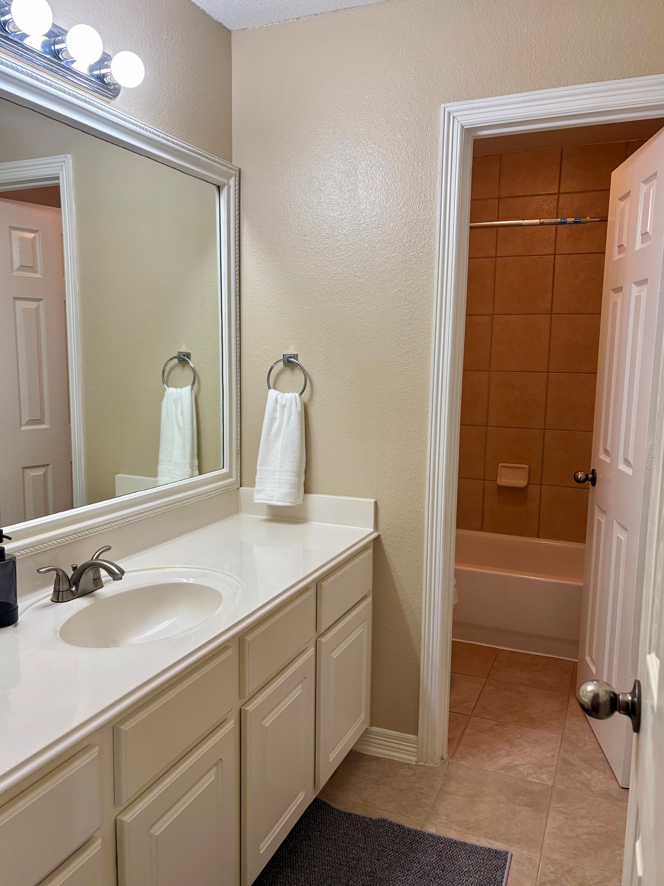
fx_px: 691
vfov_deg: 65.3
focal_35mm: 27
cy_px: 445
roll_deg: -1.3
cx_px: 330
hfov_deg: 51.4
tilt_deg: -7.7
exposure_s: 1/120
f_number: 1.6
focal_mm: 5.96
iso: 125
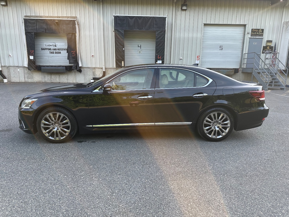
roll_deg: -0.6
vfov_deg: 56.8
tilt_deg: -11.8
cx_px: 144
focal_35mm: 24
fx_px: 200
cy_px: 108
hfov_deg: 71.6
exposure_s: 1/473
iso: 80
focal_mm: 6.86
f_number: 1.78
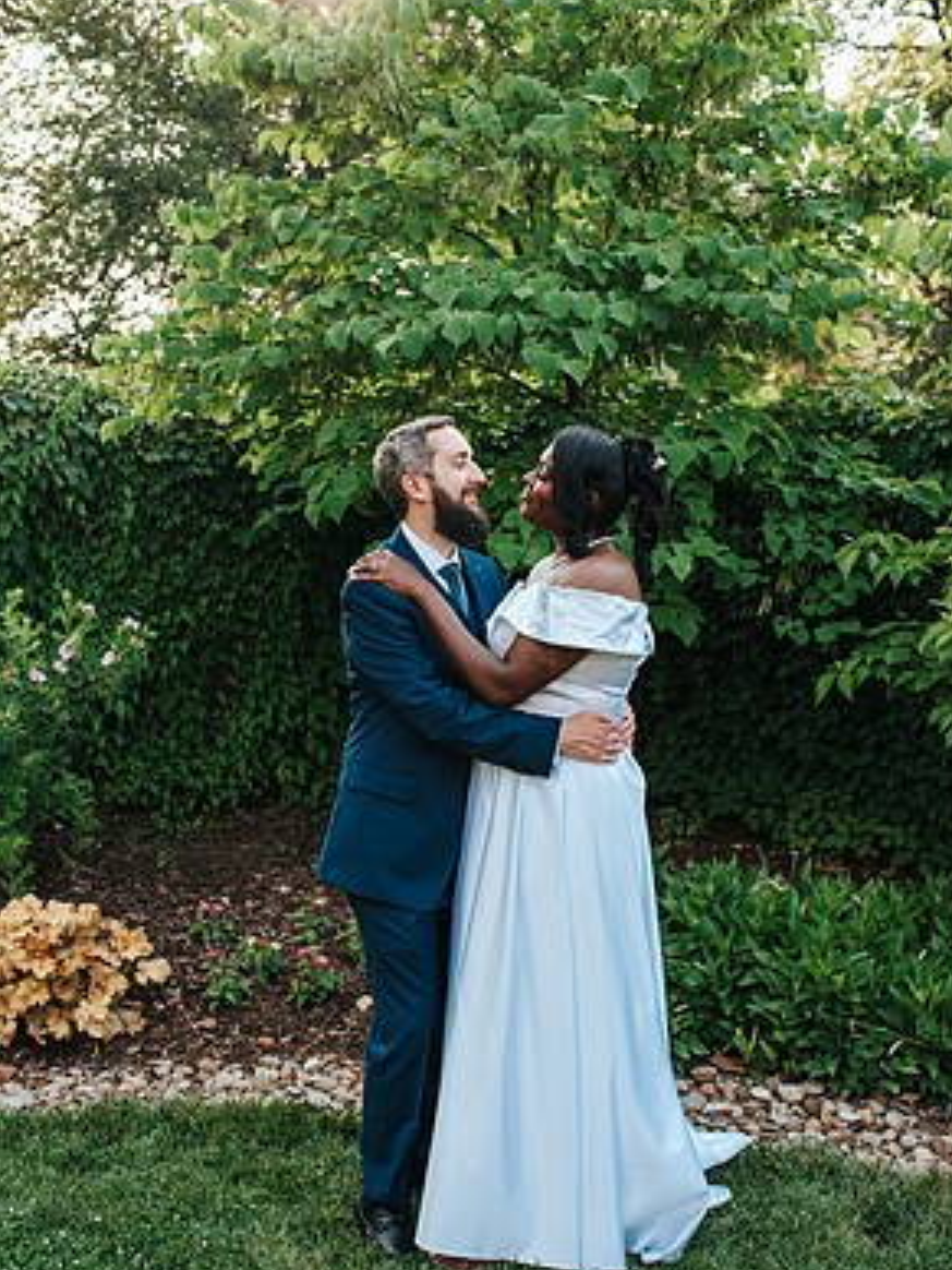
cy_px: 717
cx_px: 487
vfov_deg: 47.7
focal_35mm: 39
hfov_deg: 36.8
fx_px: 1430
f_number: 4
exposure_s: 1/1000
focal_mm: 35
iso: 1000
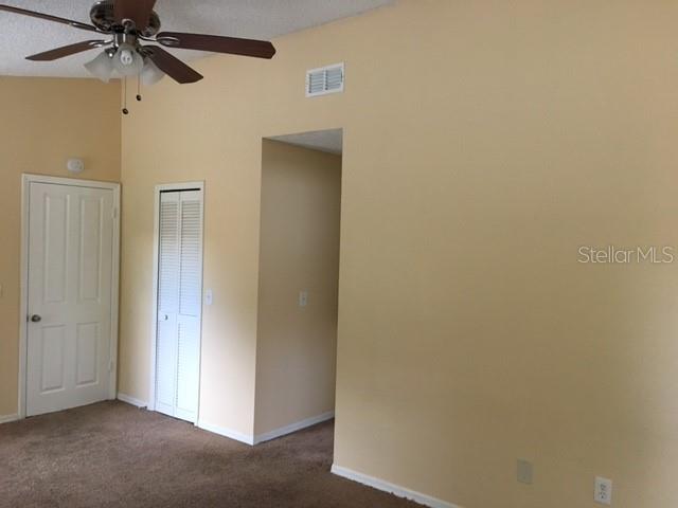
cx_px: 339
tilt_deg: -1.5
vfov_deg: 48.2
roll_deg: -1.4
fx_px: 568
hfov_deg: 61.7
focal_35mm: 29
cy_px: 254
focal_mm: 4.15
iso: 125
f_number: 2.2
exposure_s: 1/30
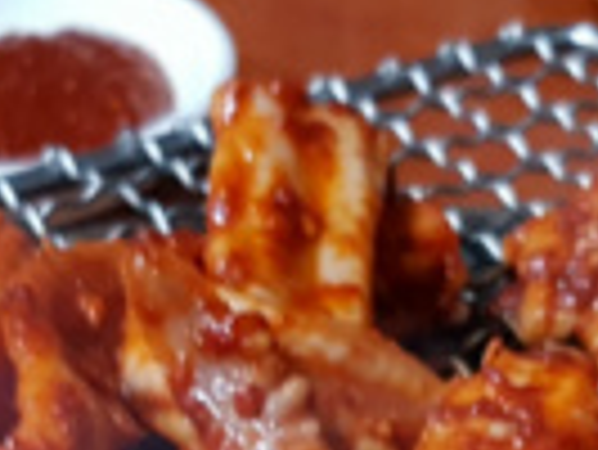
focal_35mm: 142
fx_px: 2455
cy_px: 819
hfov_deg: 13.9
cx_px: 346
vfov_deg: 9.9
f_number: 1.7
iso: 200
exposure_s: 1/15
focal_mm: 4.2
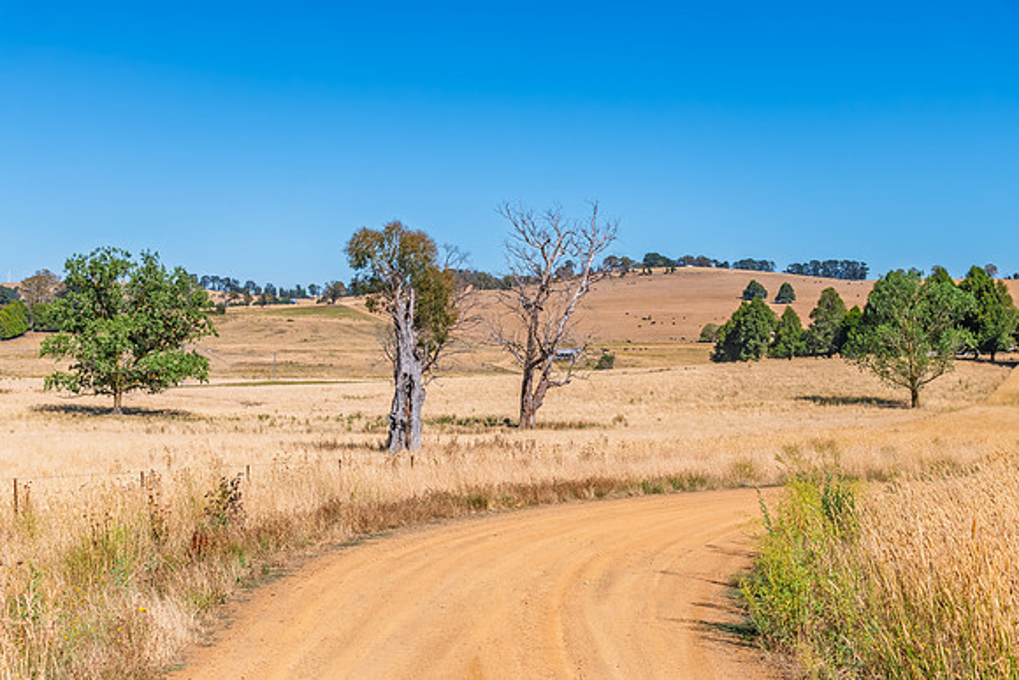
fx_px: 1359
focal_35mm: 48
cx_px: 510
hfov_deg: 41.1
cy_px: 340
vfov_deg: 28.1
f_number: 8
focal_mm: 48
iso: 400
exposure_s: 1/2000
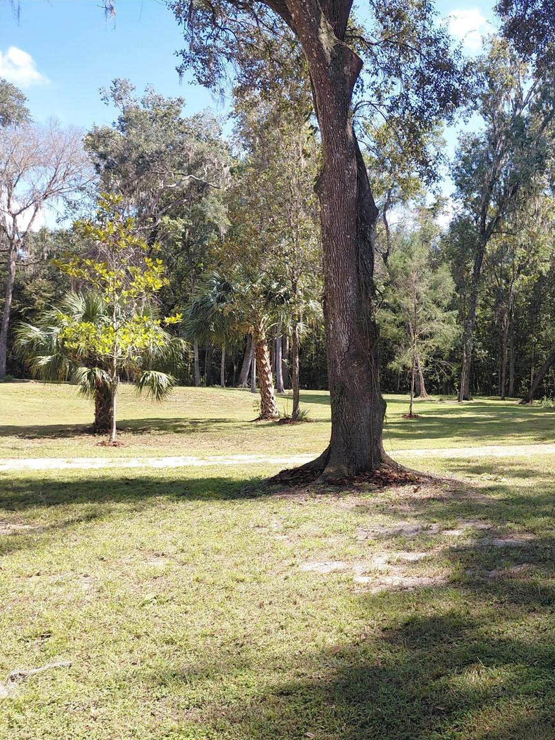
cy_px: 387
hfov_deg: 37.6
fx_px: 748
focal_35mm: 35
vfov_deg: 52.6
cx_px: 516
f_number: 1.8
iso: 50
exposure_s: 1/755
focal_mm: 4.69
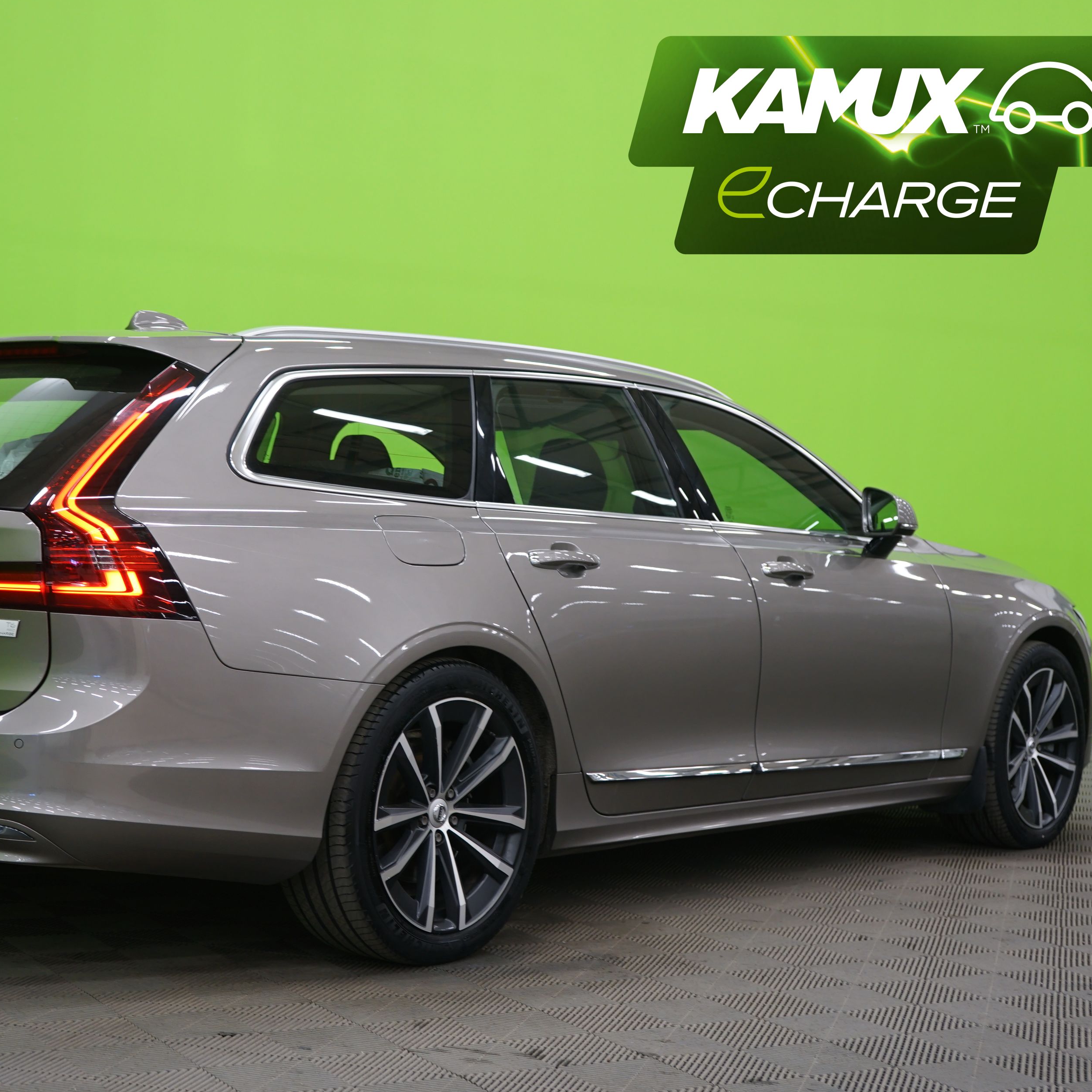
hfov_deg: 30.4
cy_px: 545
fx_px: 1999
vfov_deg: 30.6
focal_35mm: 56
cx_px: 380
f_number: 4.5
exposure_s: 1/10
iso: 400
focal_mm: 42
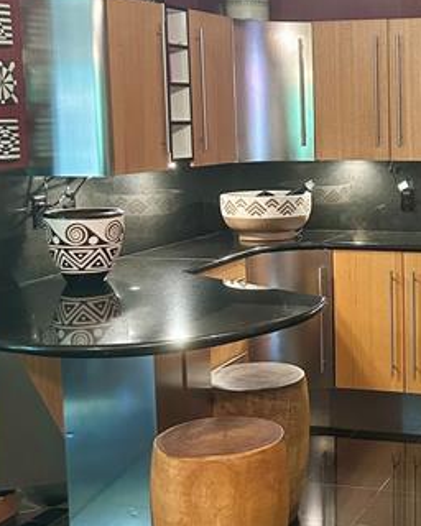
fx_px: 950
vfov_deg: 30.9
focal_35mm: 61
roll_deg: +0.3
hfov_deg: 23.8
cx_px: 429
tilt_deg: -6.4
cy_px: 215
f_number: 1.5
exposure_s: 1/60
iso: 400
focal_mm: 5.7
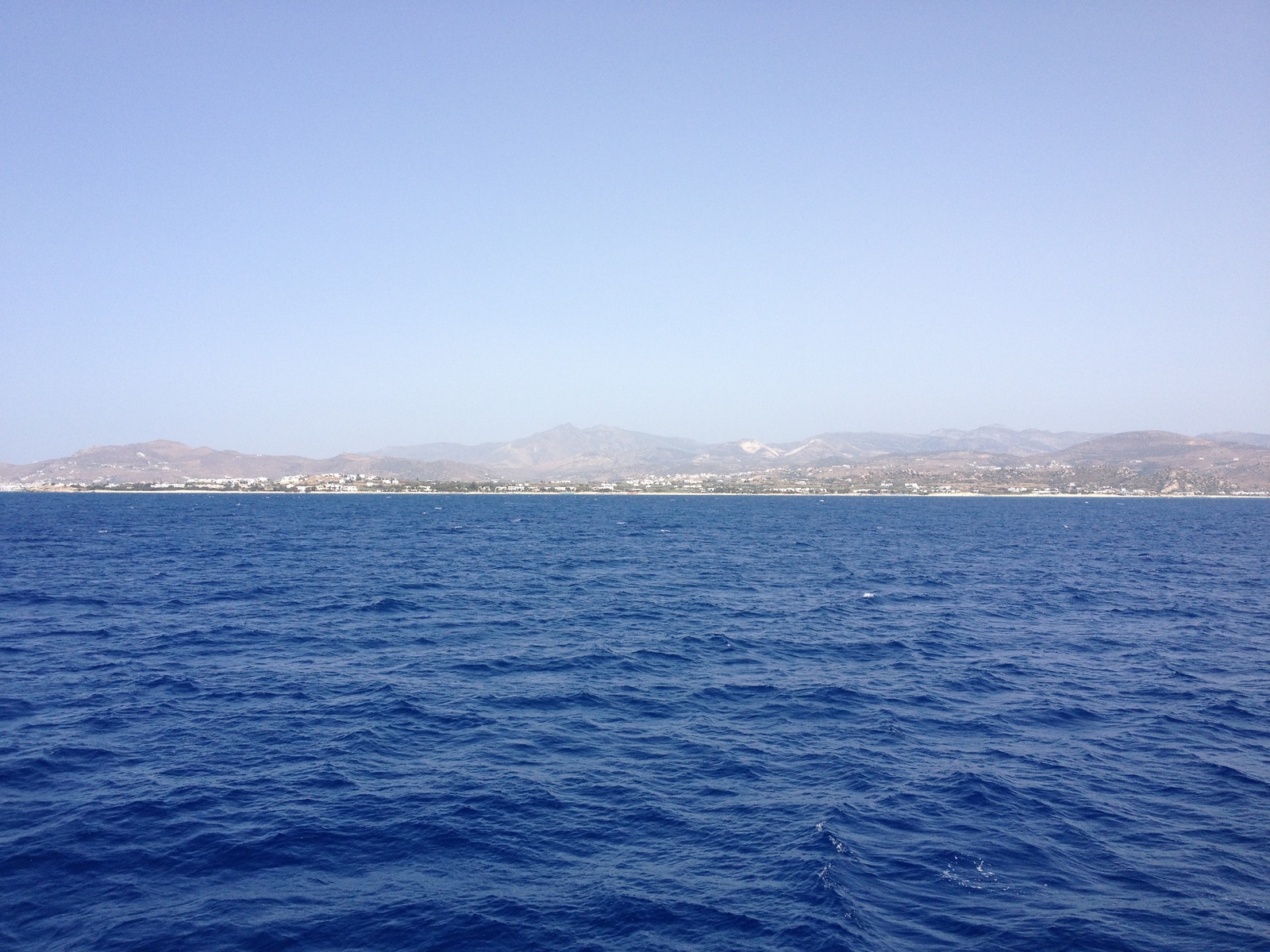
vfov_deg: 40.7
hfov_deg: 52.6
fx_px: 1284
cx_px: 635
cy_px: 476
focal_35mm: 35
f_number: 2.4
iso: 50
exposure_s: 1/1534
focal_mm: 4.28
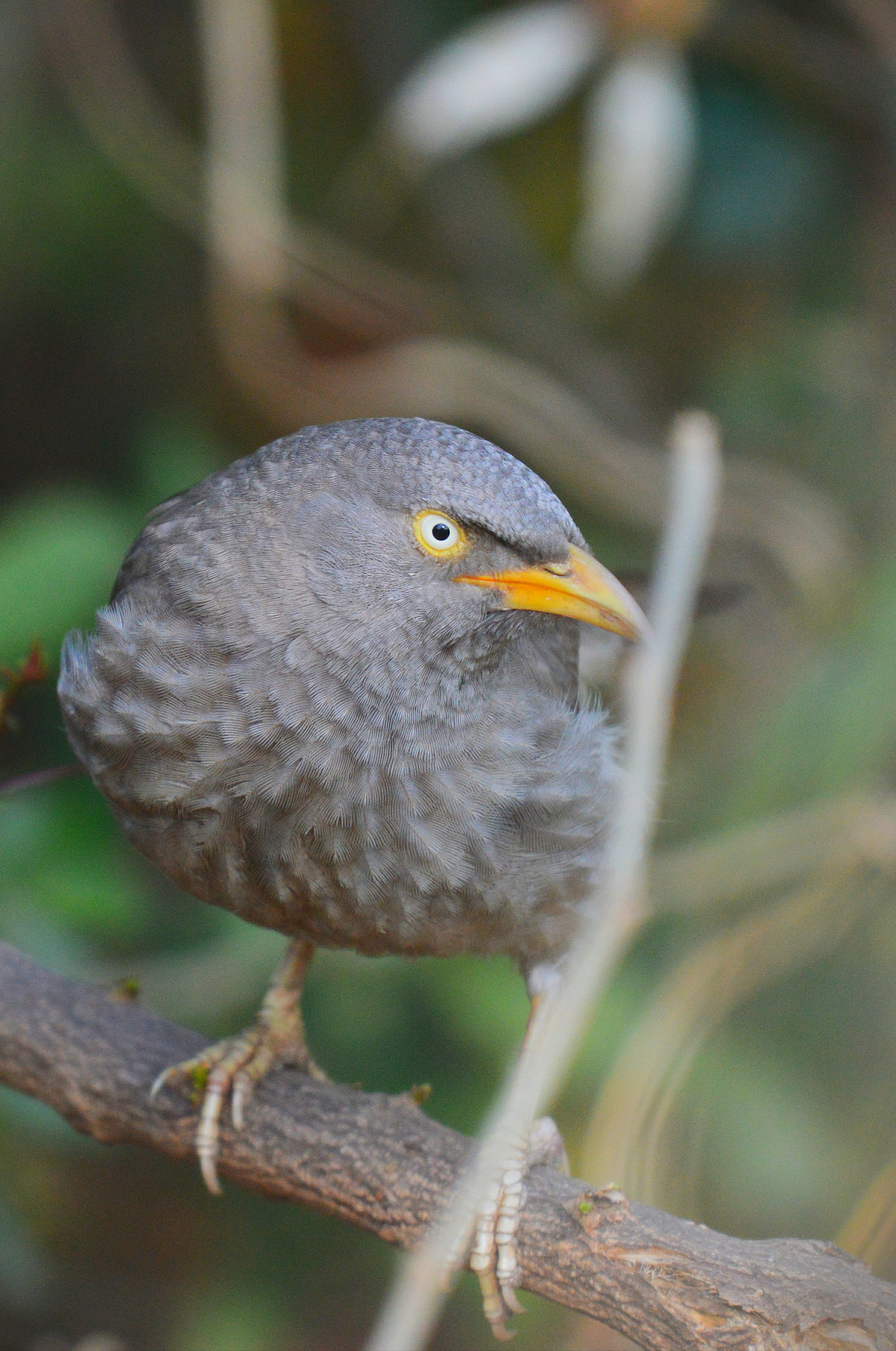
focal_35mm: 750
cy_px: 676
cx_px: 448
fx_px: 28103
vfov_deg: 2.8
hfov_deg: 1.8
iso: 720
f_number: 5.6
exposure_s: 1/1000
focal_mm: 500
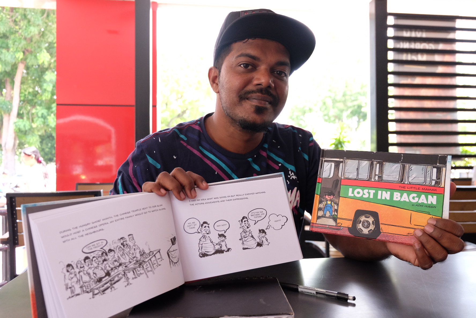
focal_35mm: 29
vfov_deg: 45.0
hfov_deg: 63.7
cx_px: 238
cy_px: 159
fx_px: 383
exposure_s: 1/250
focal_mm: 19.2
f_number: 3.8
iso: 1250
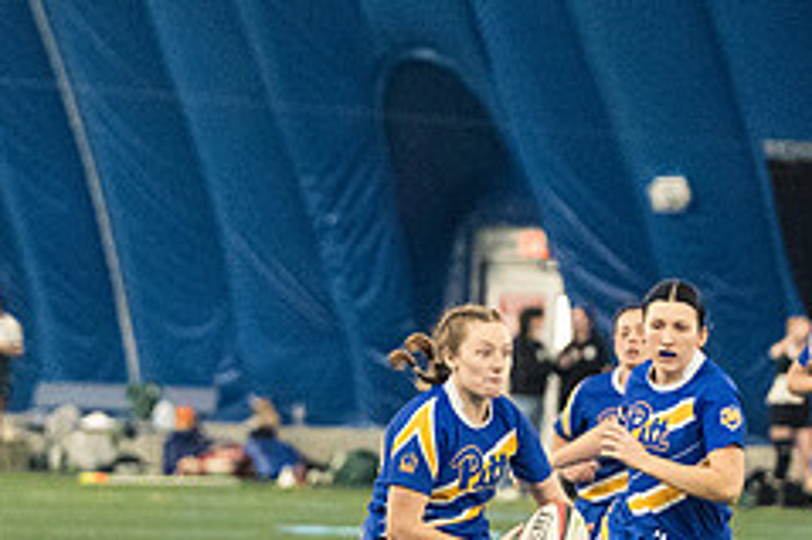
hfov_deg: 4.7
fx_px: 9827
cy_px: 465
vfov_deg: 3.1
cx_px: 343
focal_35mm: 436
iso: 11400
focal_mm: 120
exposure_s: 1/500
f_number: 2.8
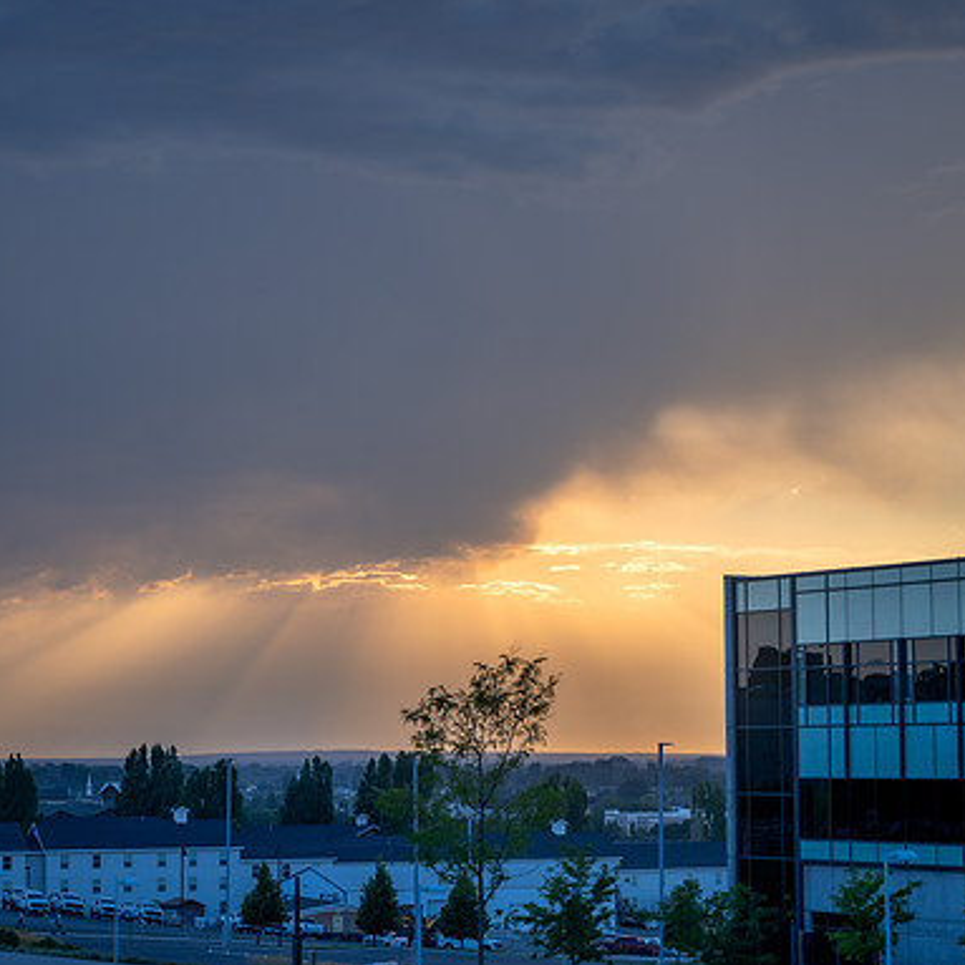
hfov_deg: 19.3
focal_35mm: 90
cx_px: 504
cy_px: 482
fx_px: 2839
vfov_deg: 19.3
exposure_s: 1/400
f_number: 4
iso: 64
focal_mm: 70
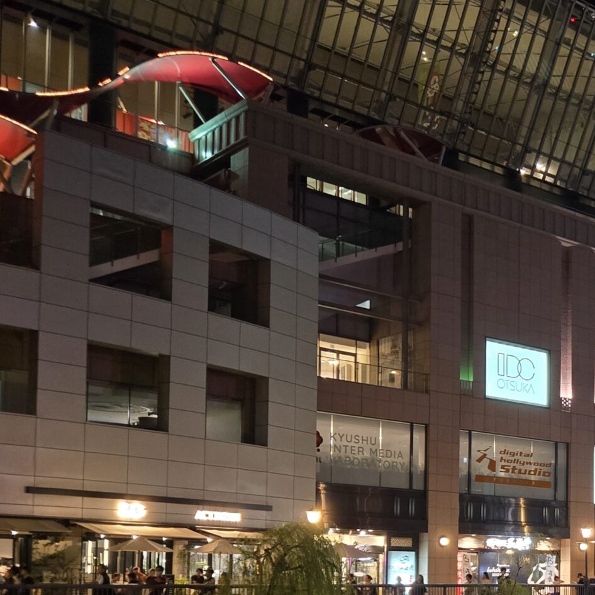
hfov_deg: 27.4
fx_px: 1070
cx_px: 715
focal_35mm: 55
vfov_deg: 30.0
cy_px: 510
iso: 800
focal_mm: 5.4
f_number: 1.8
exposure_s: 1/60
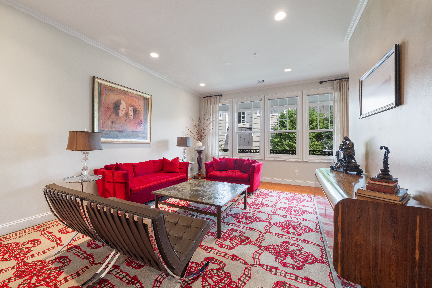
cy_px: 144
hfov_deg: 104.3
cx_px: 216
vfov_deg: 81.2
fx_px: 168
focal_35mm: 14
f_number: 10
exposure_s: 2
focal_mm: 14
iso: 320
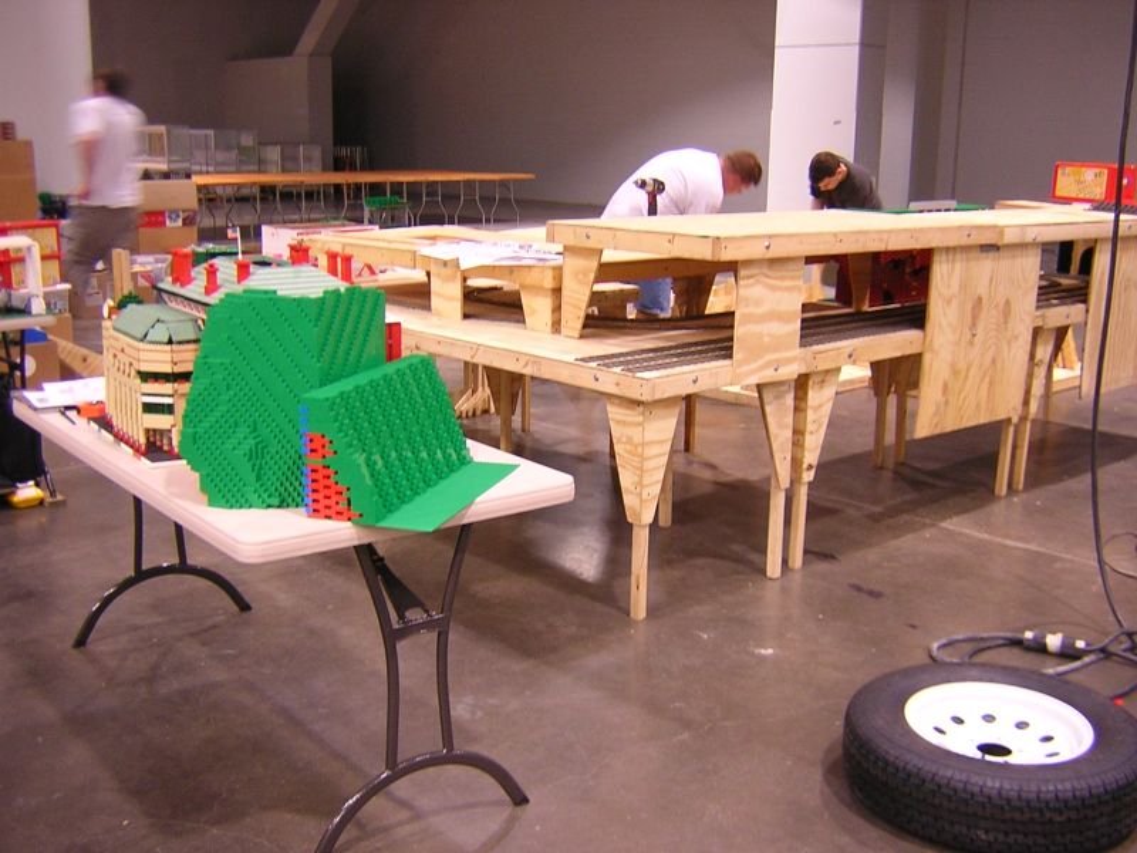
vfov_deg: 39.7
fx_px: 1182
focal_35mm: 36
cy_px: 426
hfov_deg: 51.4
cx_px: 568
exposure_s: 1/3.6
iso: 193
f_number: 2.6
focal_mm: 4.7
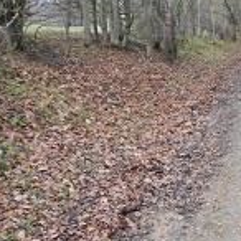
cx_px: 284
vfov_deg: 29.5
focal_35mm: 58
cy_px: 129
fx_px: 457
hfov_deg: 26.5
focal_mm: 4.3
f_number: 2.8
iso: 800
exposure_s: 1/400
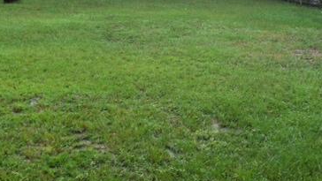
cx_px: 196
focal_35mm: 67
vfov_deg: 17.8
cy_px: 27
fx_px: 572
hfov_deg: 31.3
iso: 80
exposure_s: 1/40
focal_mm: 3.85
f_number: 2.8
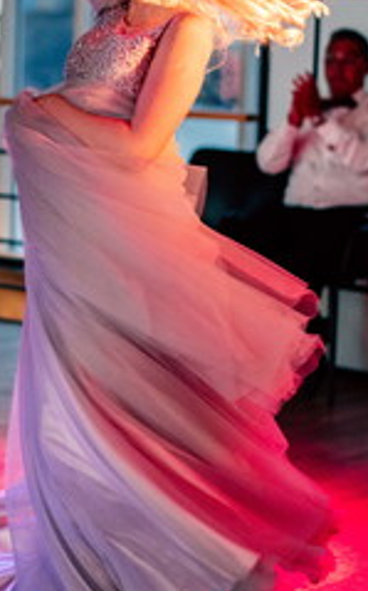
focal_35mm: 126
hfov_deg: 10.2
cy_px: 166
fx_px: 2026
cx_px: -64
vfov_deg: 16.5
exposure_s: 1/250
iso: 1600
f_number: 2
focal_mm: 50
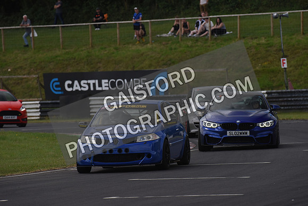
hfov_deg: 5.2
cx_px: 154
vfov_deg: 3.4
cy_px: 103
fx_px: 3423
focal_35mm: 400
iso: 1250
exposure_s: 1/1000
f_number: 8
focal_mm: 400
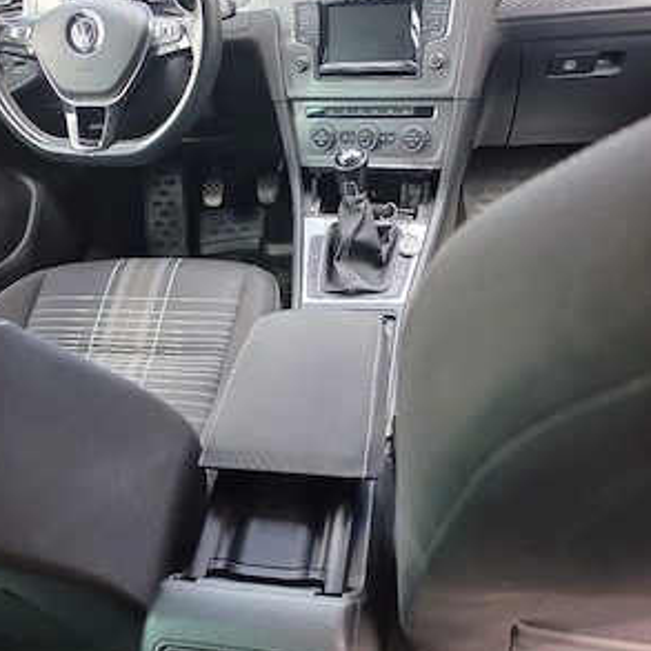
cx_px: 320
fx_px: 617
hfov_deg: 55.6
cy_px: 344
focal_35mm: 29
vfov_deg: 55.6
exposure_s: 1/100
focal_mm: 5.89
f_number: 1.4
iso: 383
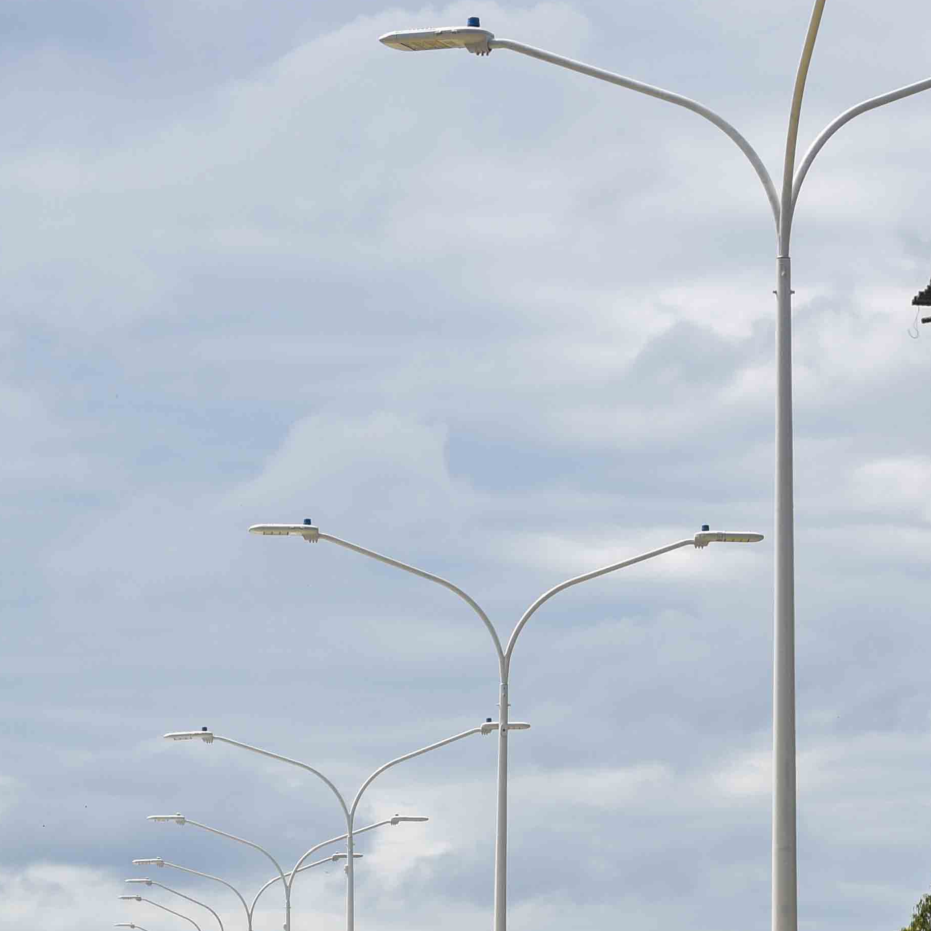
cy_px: 820
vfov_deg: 8.0
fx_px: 6633
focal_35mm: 218
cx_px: 222
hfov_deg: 8.0
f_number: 8
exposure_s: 1/500
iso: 200
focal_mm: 78
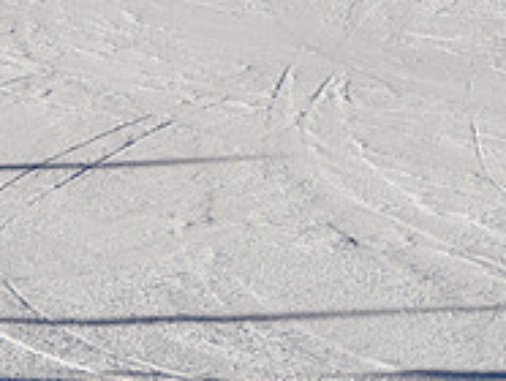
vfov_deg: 2.8
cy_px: -295
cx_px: -18
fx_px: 7787
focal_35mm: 532
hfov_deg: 3.7
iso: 160
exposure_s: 1/1250
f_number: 8
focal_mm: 90
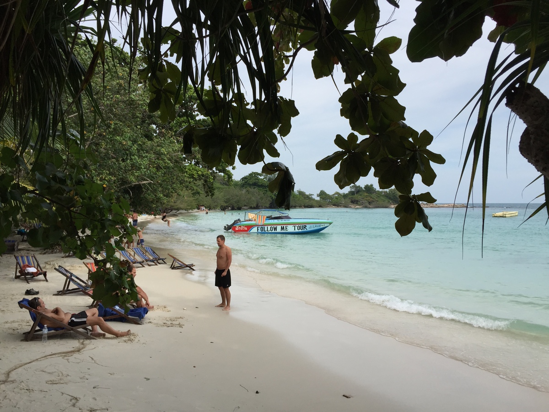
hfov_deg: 61.7
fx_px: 460
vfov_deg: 48.2
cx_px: 274
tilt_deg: -1.0
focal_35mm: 29
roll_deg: -0.9
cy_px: 206
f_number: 2.2
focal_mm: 4.15
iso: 32
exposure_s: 1/1980
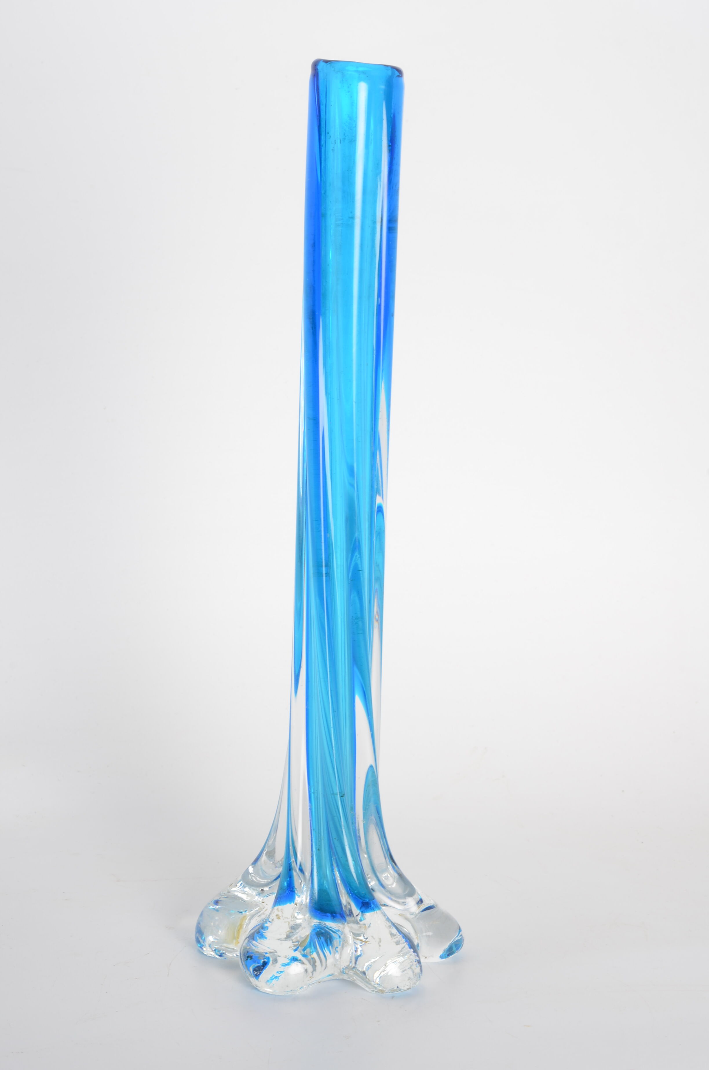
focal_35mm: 75
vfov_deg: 27.0
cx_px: 354
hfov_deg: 18.1
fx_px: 2225
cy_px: 535
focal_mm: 50
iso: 100
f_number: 14
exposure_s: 1/125
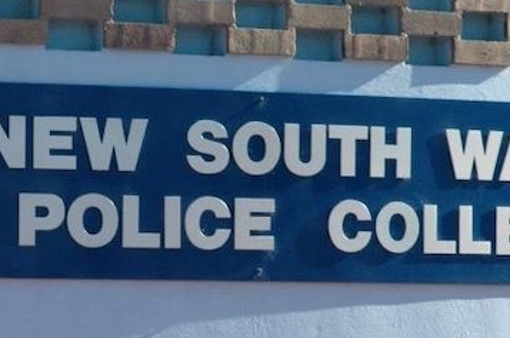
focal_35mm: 227
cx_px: 150
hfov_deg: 9.1
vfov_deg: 6.0
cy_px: 185
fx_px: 3211
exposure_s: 1/250
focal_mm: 60
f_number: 9
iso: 400
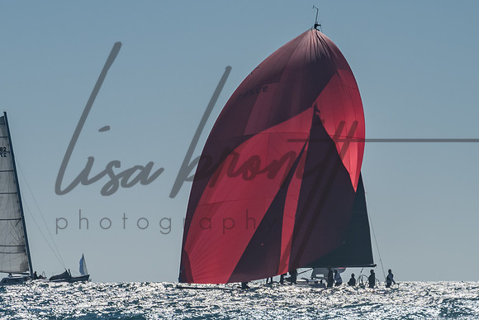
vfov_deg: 4.1
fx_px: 4451
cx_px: 156
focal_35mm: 334
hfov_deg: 6.2
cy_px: 210
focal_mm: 135
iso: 160
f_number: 6.3
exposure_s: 1/2000
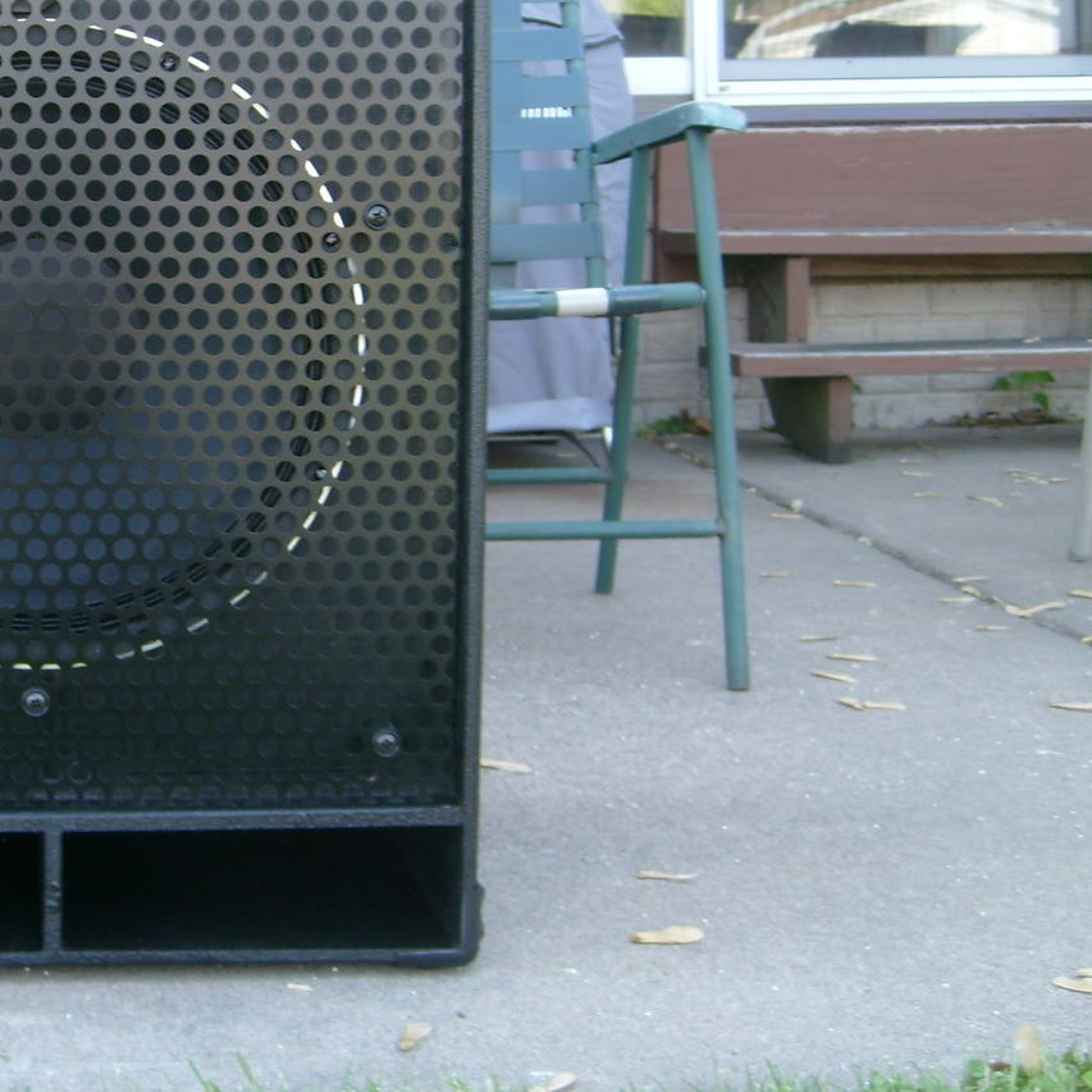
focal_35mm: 58
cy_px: 383
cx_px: 82
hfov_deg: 28.3
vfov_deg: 29.4
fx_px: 2070
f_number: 2.8
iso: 80
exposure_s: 1/90
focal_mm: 5.8
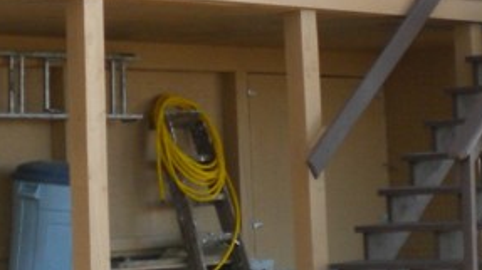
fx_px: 1737
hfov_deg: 15.8
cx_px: 183
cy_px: -89
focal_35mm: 136
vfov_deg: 8.8
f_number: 3.1
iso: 113
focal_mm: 6.3
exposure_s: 1/120
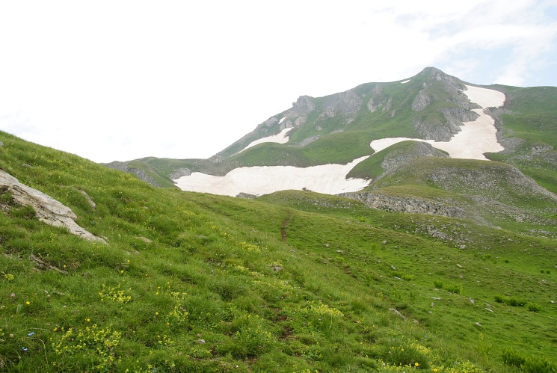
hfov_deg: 63.6
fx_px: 449
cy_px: 184
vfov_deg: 45.1
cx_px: 270
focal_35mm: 29
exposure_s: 1/125
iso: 200
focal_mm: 18
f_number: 9
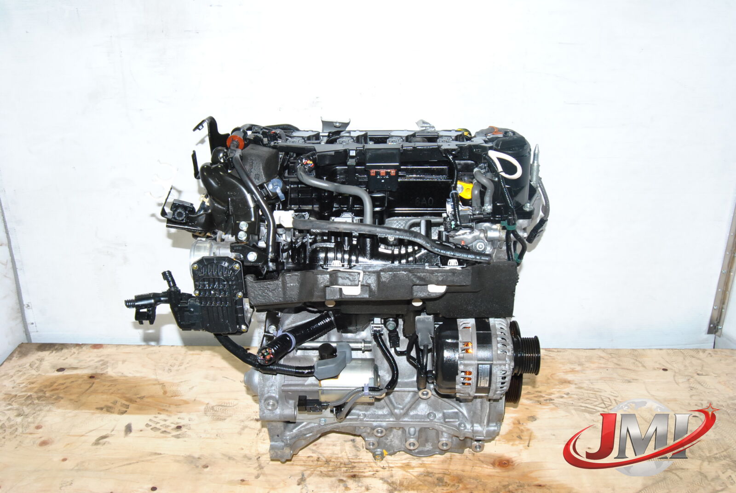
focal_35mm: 34
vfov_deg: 38.5
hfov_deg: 55.1
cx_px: 368
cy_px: 246
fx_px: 706
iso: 800
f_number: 10
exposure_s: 1/200
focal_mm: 23
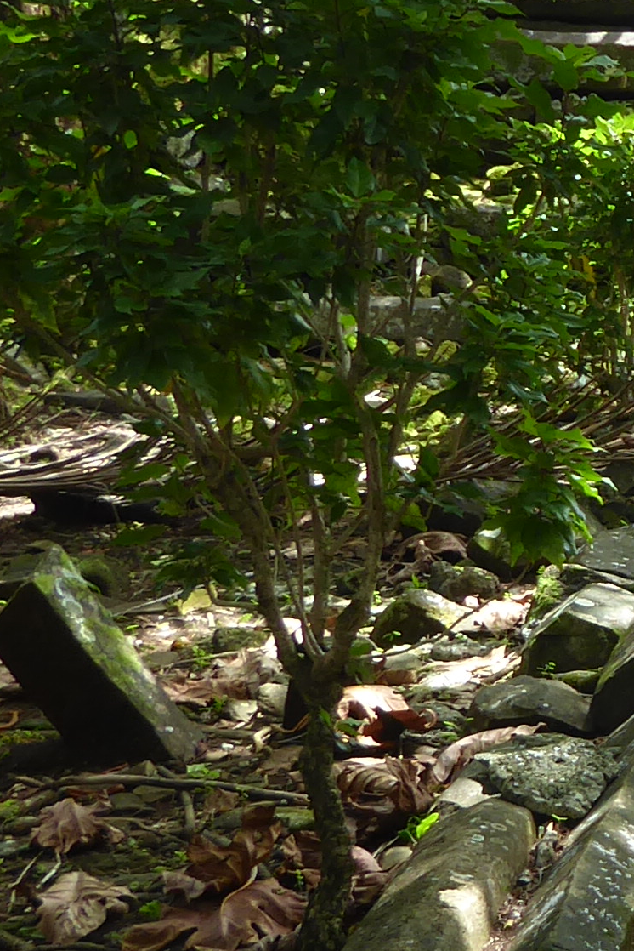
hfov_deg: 13.2
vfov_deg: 21.9
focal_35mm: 93
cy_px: 584
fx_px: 2455
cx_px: 1144
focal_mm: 4.3
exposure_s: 1/60
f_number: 3.3
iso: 80
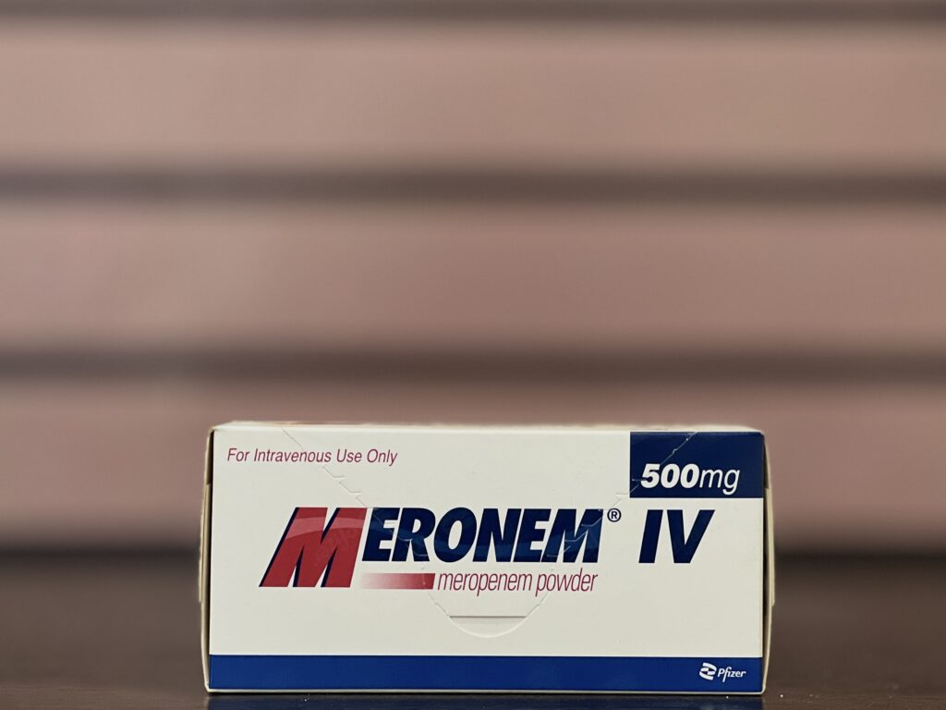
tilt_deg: +0.5
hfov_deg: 25.3
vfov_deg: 19.1
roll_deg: +0.0
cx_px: 473
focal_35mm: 77
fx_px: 2104
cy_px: 355
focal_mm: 9
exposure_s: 1/33
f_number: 2.8
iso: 250
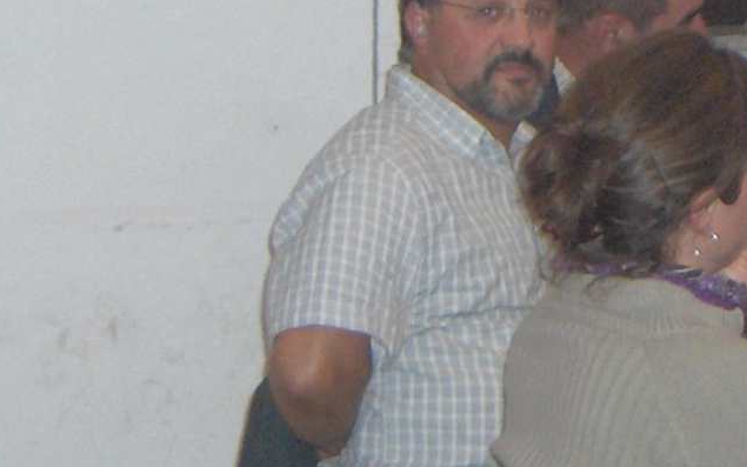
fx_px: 3441
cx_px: 872
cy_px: -114
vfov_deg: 7.7
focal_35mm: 169
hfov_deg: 12.1
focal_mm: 8
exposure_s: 1/60
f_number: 2.8
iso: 100
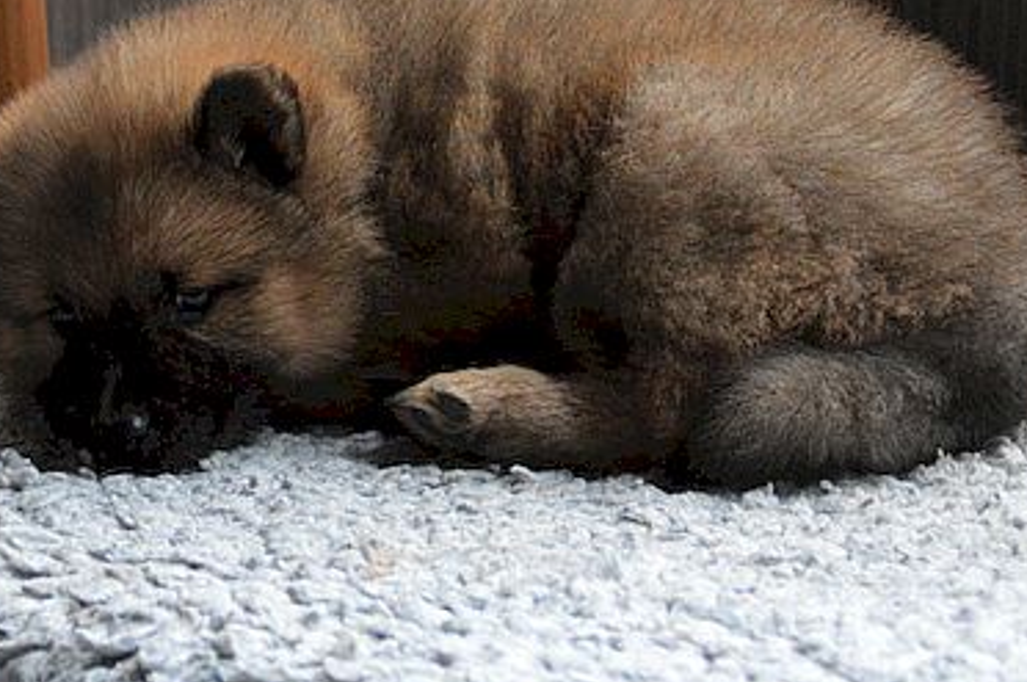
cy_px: 305
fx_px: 5926
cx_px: 257
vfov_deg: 6.6
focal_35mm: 208
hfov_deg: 9.9
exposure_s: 1/500
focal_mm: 86
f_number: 5.3
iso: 3200
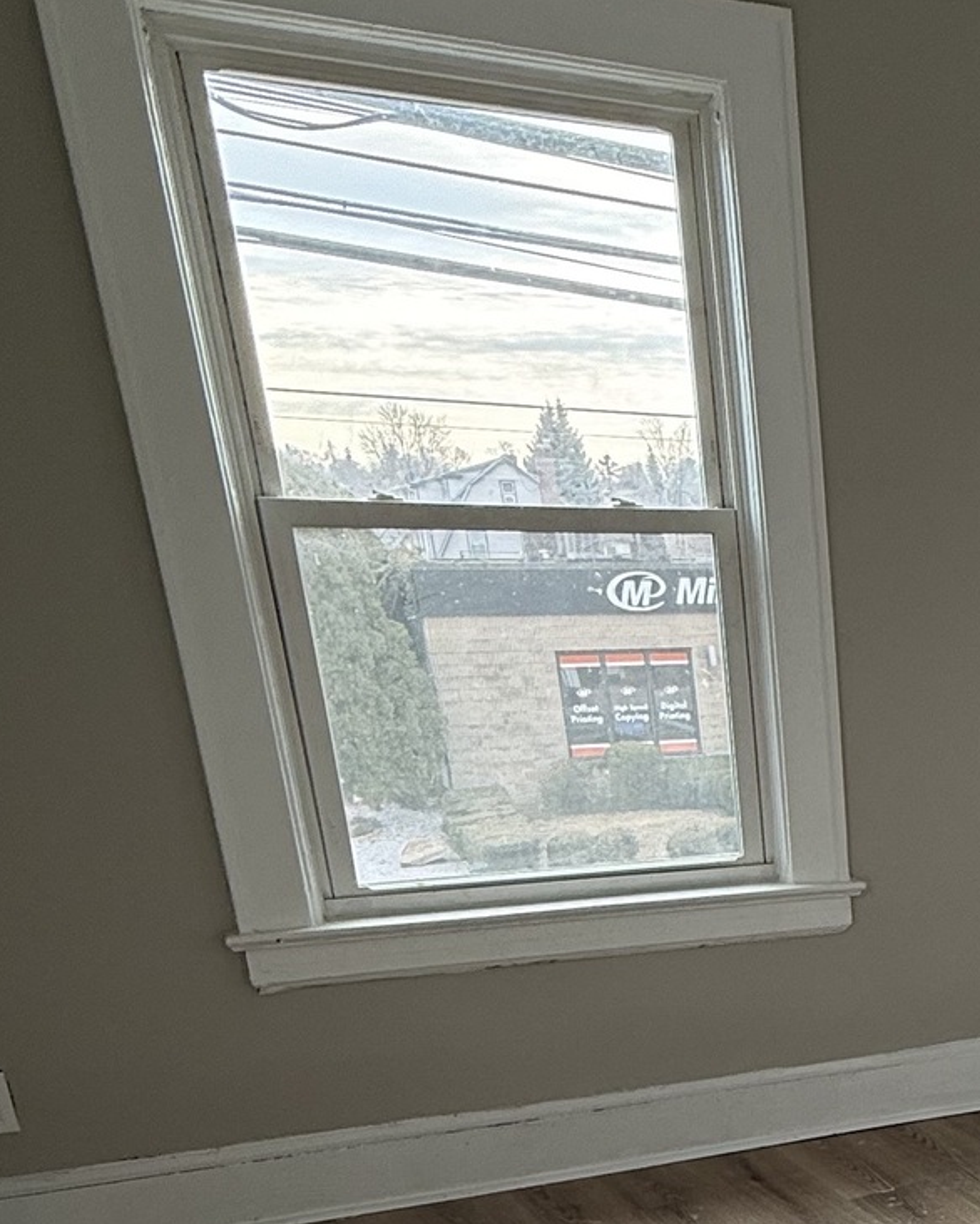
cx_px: 1166
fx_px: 1558
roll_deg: +0.0
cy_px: 1164
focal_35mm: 43
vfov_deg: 39.0
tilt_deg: -21.0
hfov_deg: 30.0
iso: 64
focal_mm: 2.22
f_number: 2.2
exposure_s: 1/161
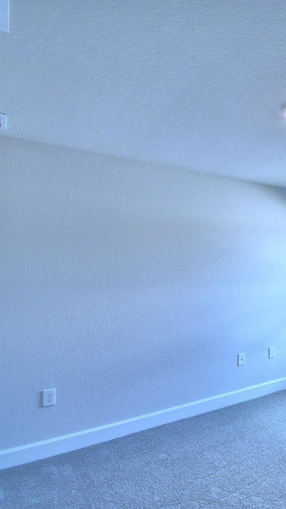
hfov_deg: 40.6
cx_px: 297
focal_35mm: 24
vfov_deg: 76.3
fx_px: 324
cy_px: 257
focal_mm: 10
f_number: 4.5
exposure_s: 1/125
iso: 360
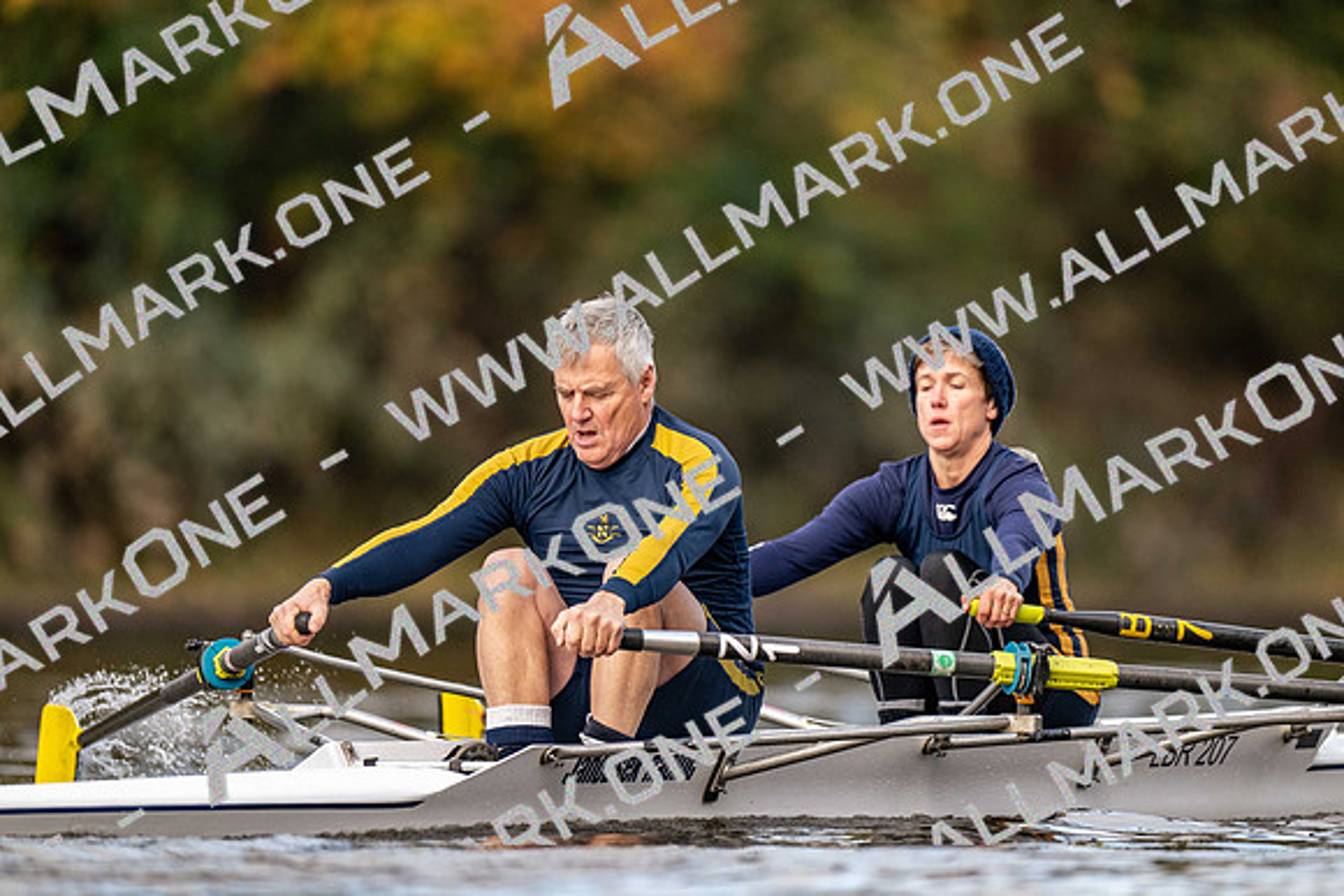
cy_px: 448
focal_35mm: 600
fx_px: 22404
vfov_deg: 2.3
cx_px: 672
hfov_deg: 3.4
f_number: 4
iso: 1600
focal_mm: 600
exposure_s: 1/2500
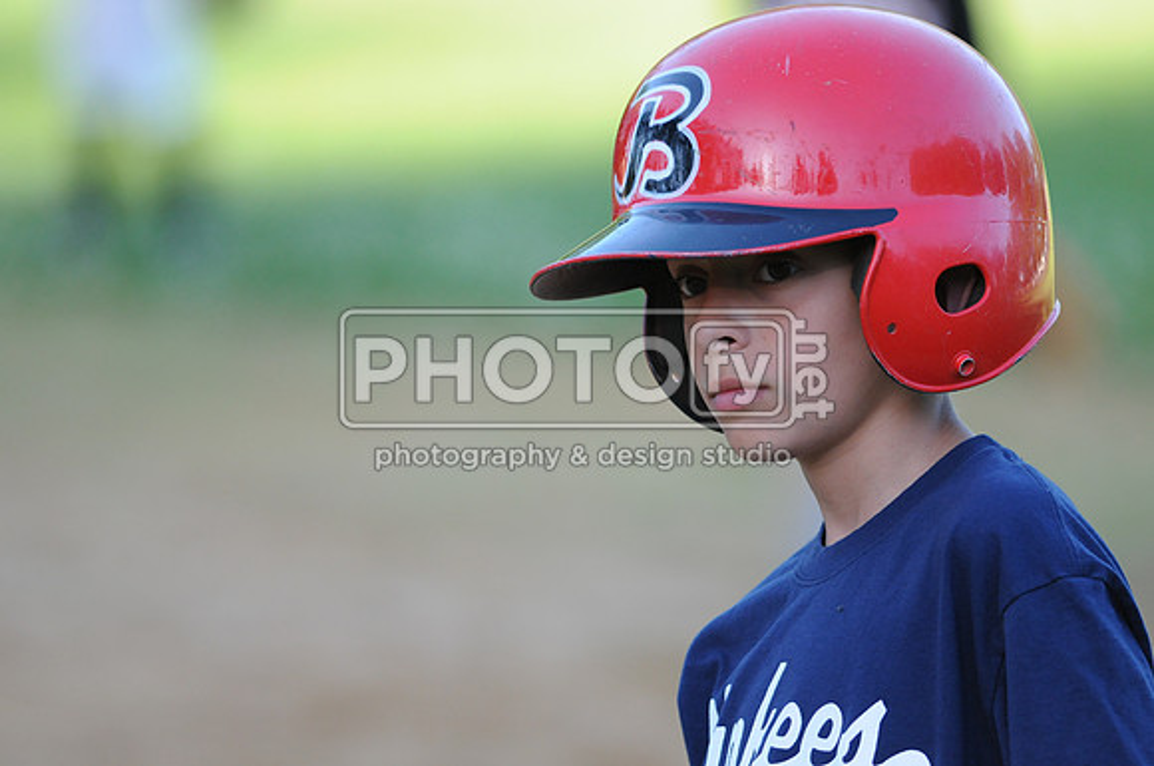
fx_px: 14405
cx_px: 577
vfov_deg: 3.0
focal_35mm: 450
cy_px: 383
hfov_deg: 4.6
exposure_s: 1/800
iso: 800
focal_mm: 300
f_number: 4
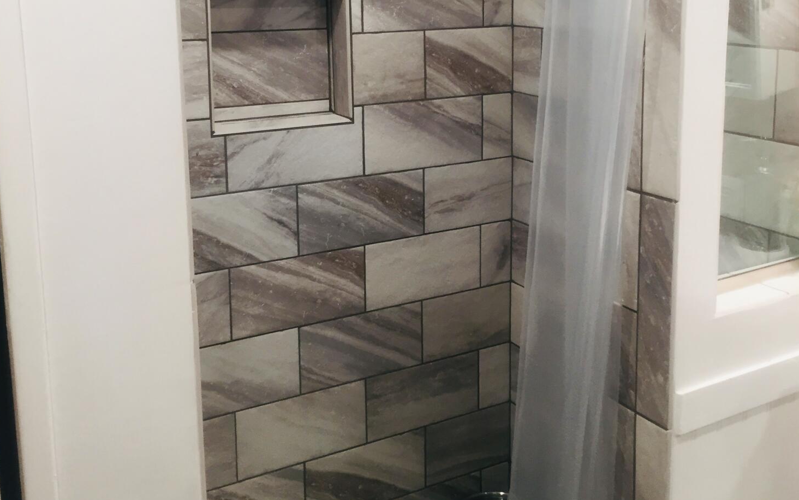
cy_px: 118
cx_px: 402
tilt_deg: -7.2
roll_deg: +0.9
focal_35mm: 42
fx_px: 915
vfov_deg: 30.0
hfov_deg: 47.2
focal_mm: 4.15
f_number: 2.2
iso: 40
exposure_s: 1/30
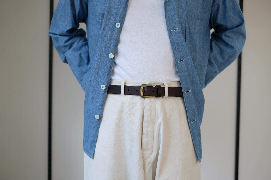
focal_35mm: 53
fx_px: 399
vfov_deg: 25.5
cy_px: 90
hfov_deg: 37.5
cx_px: 136
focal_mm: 35
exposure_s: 1/300
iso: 200
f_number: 2
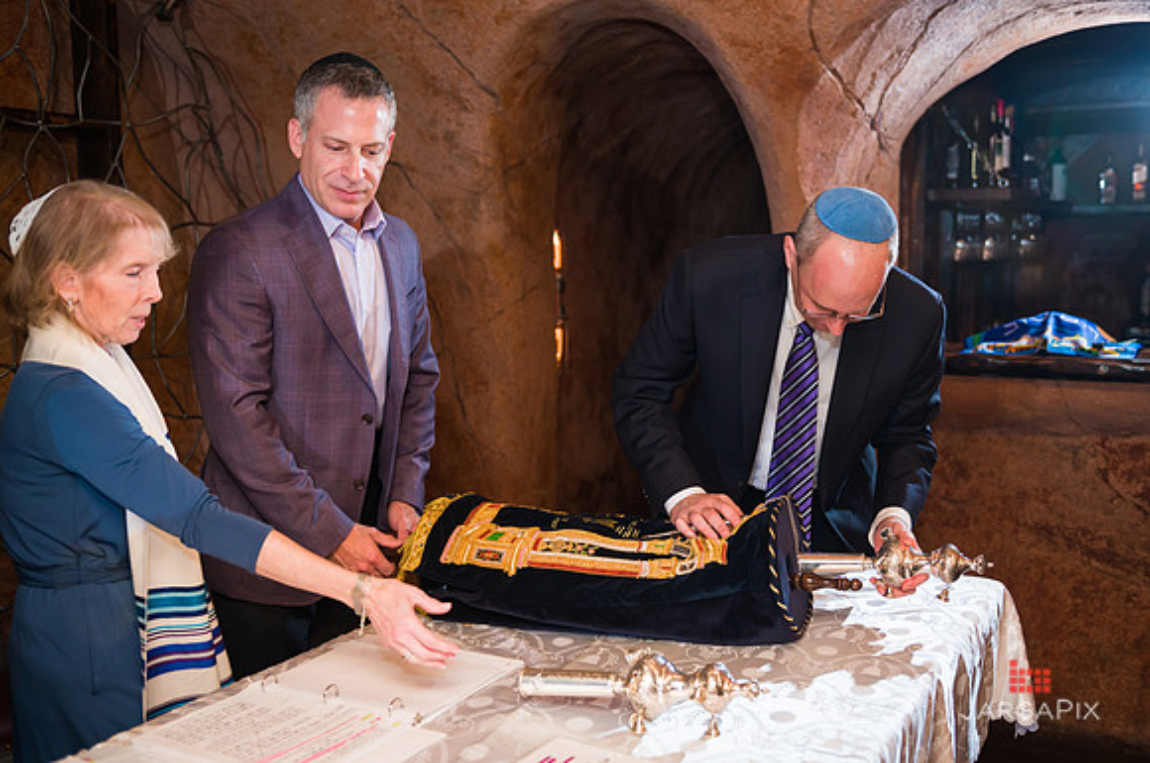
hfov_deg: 52.0
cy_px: 382
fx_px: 1180
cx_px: 575
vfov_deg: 35.9
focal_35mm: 37
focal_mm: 36
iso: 1250
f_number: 4
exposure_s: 1/200
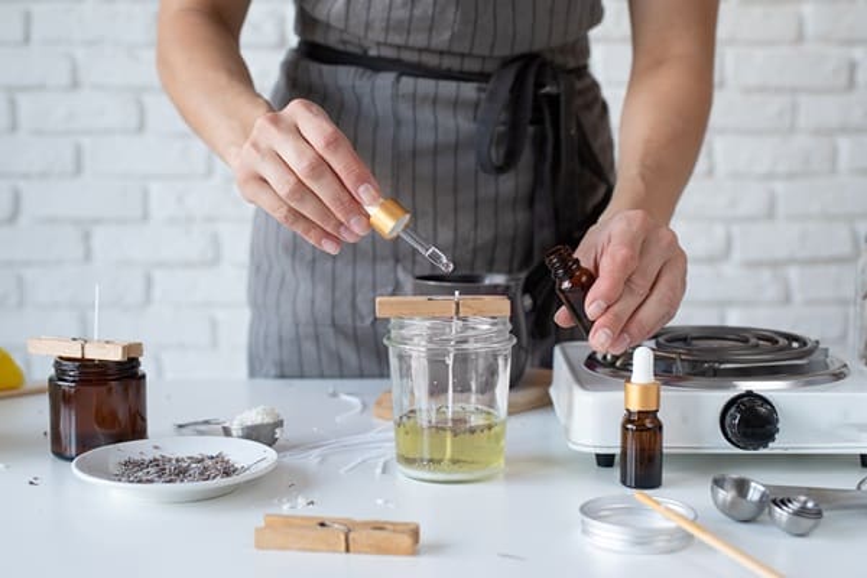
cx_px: 434
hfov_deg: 39.6
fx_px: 1204
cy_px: 289
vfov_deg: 27.0
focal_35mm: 50
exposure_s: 1/80
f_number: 2.2
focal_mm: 50
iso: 500
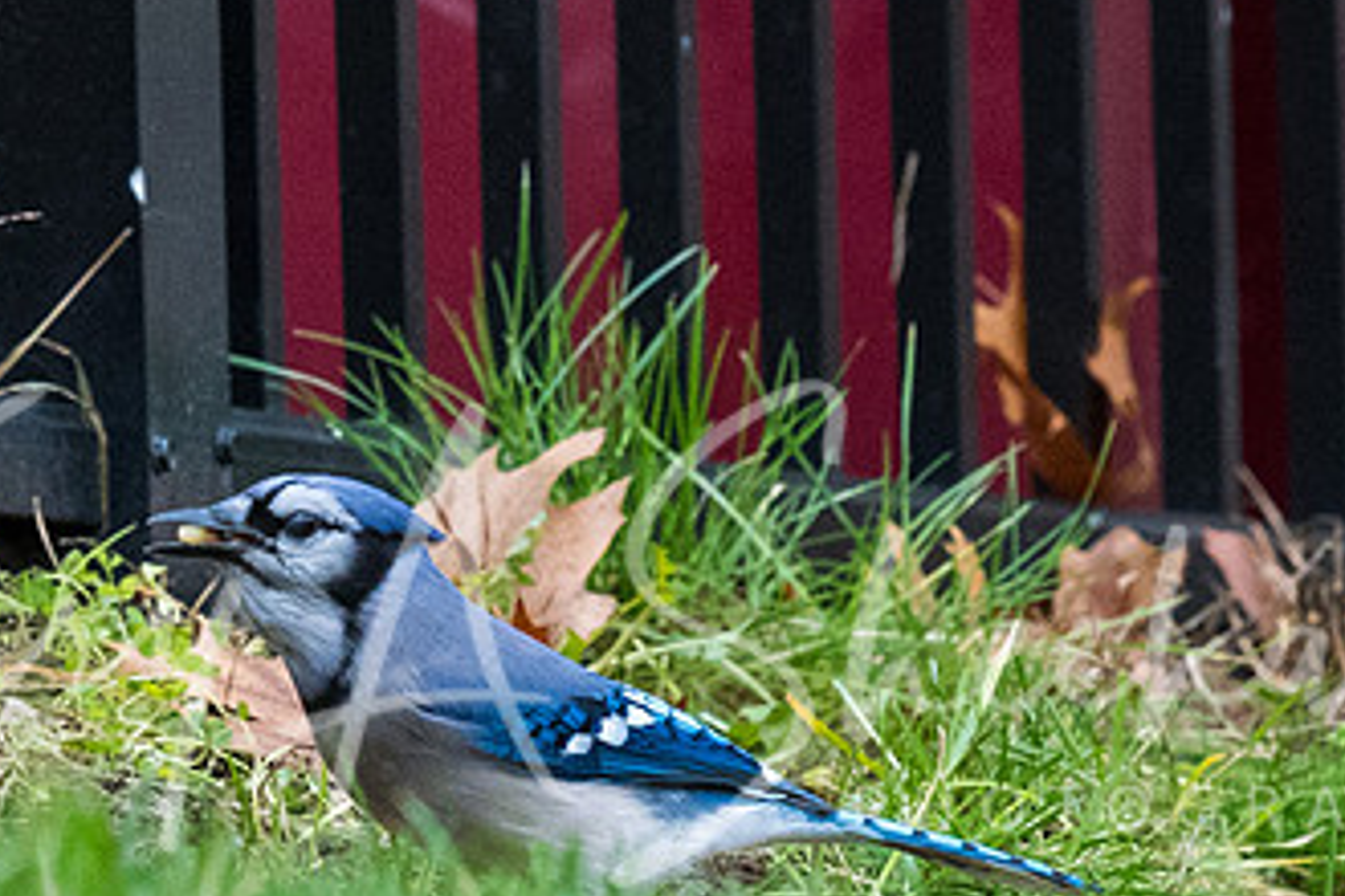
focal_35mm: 1215
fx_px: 45390
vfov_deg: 1.1
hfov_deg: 1.7
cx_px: 270
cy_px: 596
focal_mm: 200
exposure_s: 1/1000
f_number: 7.1
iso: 2000
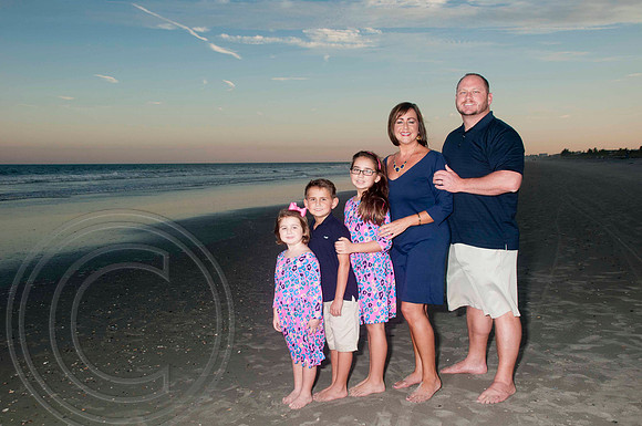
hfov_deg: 53.2
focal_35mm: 36
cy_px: 213
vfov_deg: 36.8
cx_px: 321
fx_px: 641
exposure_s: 1/160
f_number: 8
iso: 200
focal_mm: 24
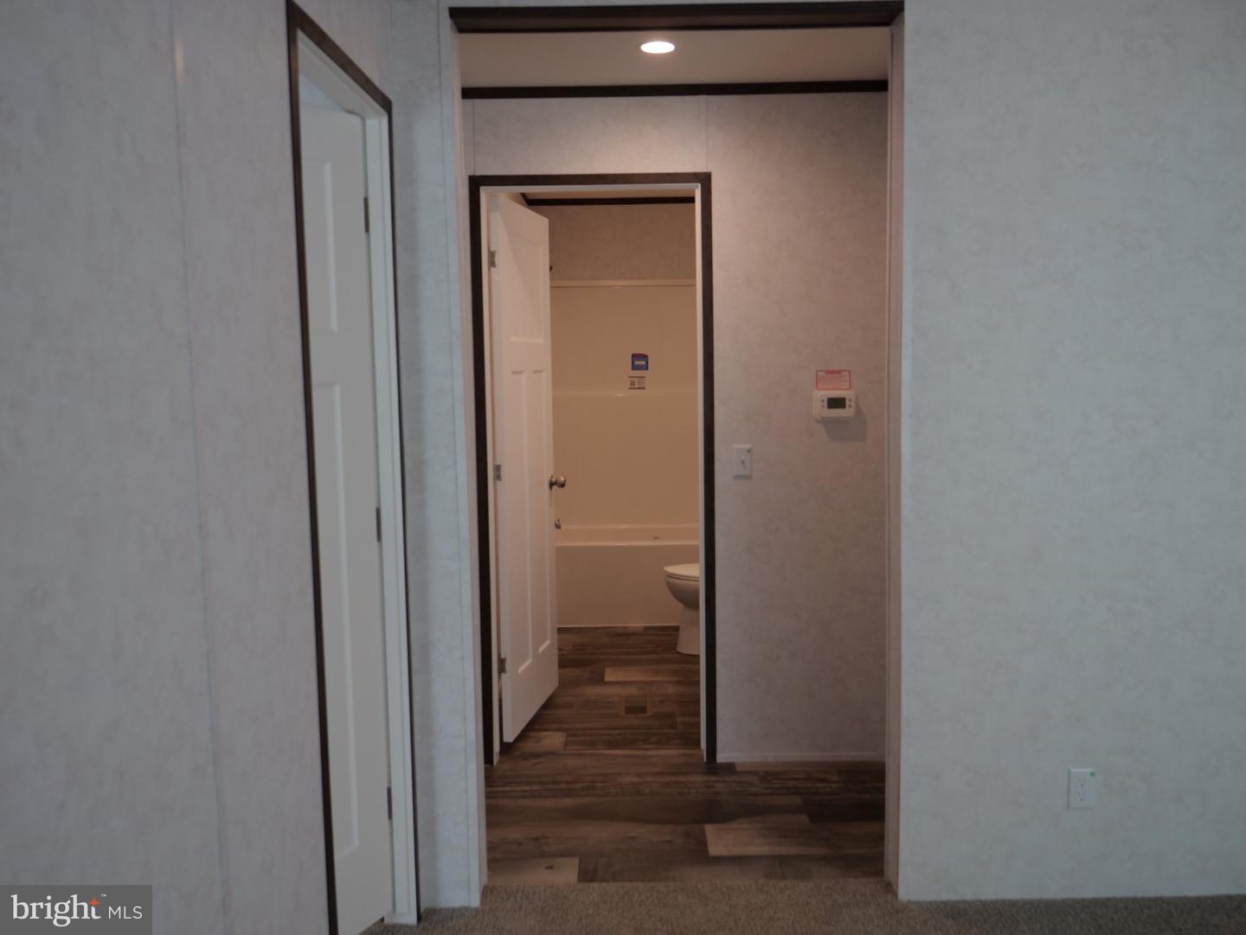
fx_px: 1152
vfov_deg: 44.2
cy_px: 468
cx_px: 623
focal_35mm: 32
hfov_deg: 56.8
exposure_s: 1/60
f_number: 3.1
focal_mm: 16
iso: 250
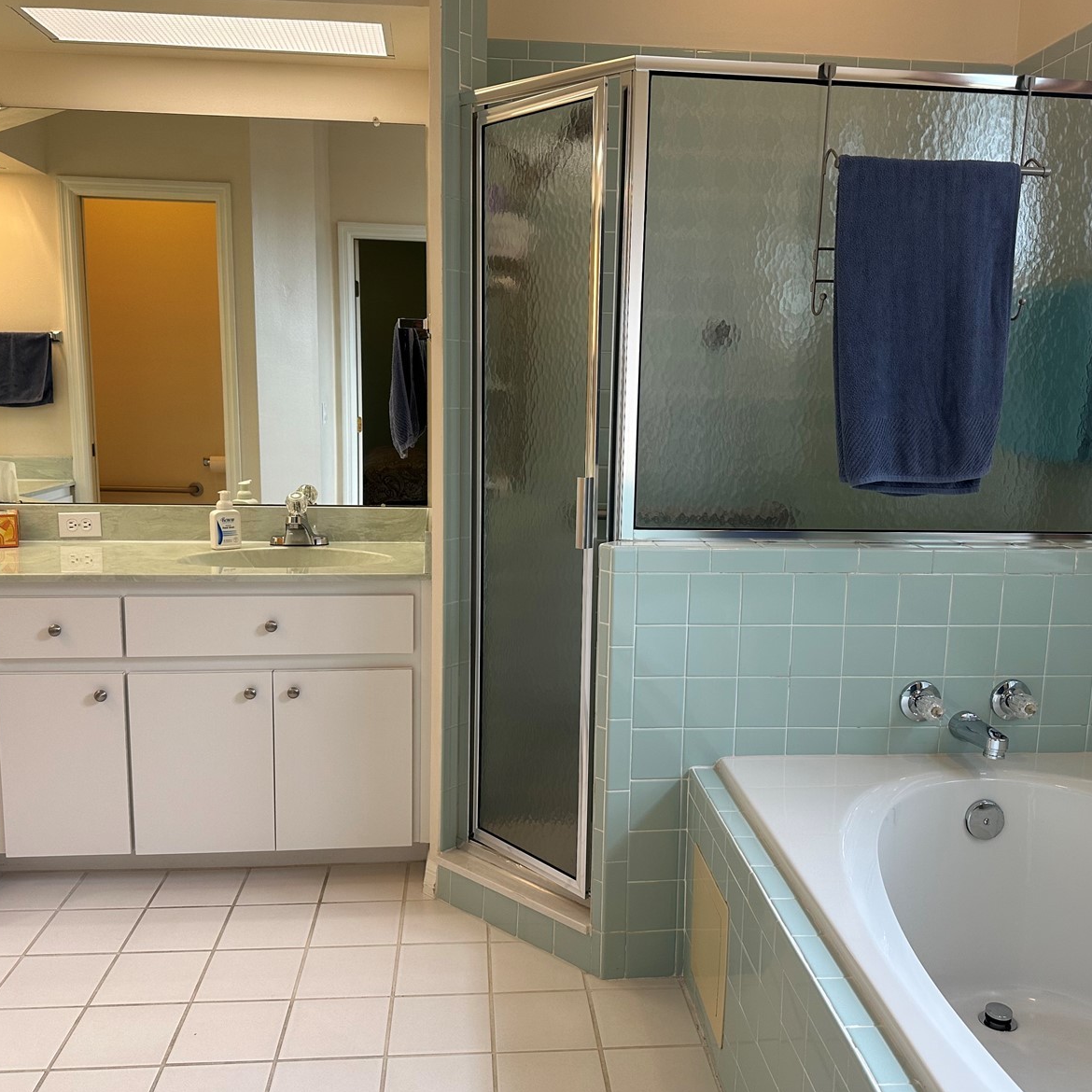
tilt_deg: -9.6
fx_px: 1035
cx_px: 570
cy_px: 542
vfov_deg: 55.6
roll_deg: -1.2
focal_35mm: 29
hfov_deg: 55.6
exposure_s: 1/120
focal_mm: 6.86
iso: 125
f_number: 1.78
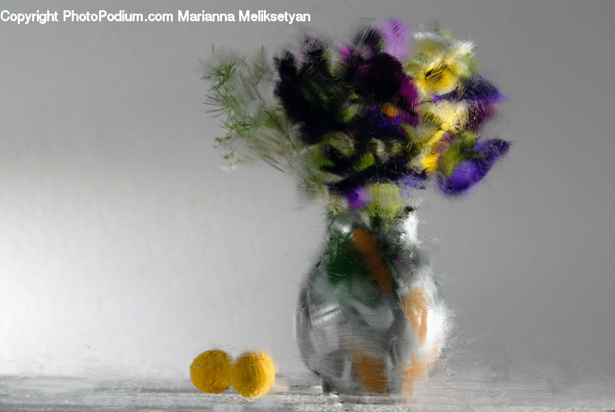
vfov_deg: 14.7
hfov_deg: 21.9
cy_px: 206
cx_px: 308
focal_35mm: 93
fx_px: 1590
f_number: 11
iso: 100
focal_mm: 62
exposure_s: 1/60
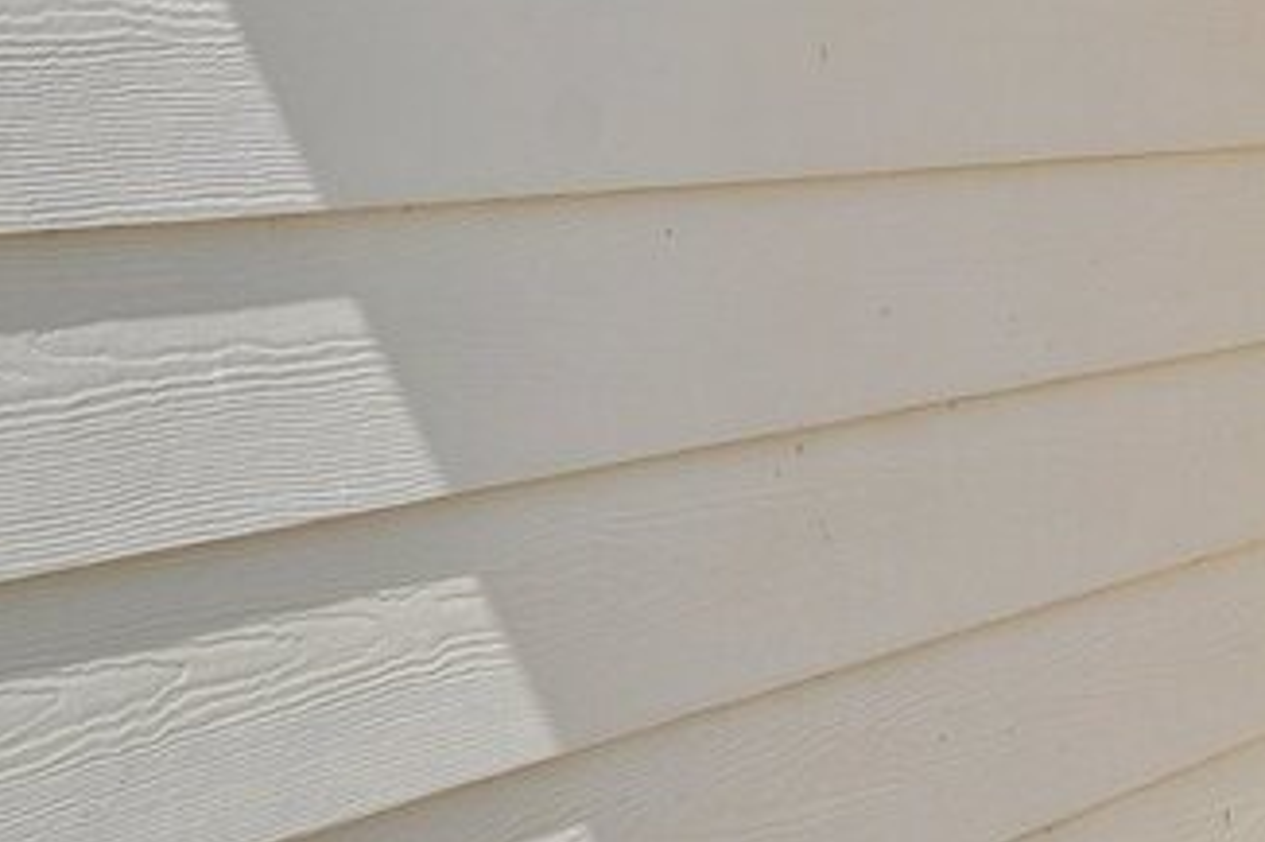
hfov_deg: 11.1
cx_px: 3077
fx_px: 5408
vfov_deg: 8.9
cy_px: 27
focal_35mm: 154
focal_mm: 31
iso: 100
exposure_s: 1/400
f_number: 8
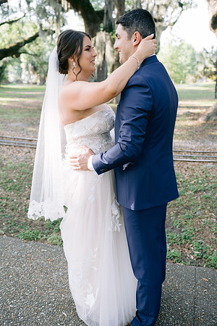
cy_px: 163
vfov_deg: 54.4
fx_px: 316
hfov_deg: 37.9
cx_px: 108
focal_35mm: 35
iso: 250
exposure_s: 1/250
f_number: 2.8
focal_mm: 35
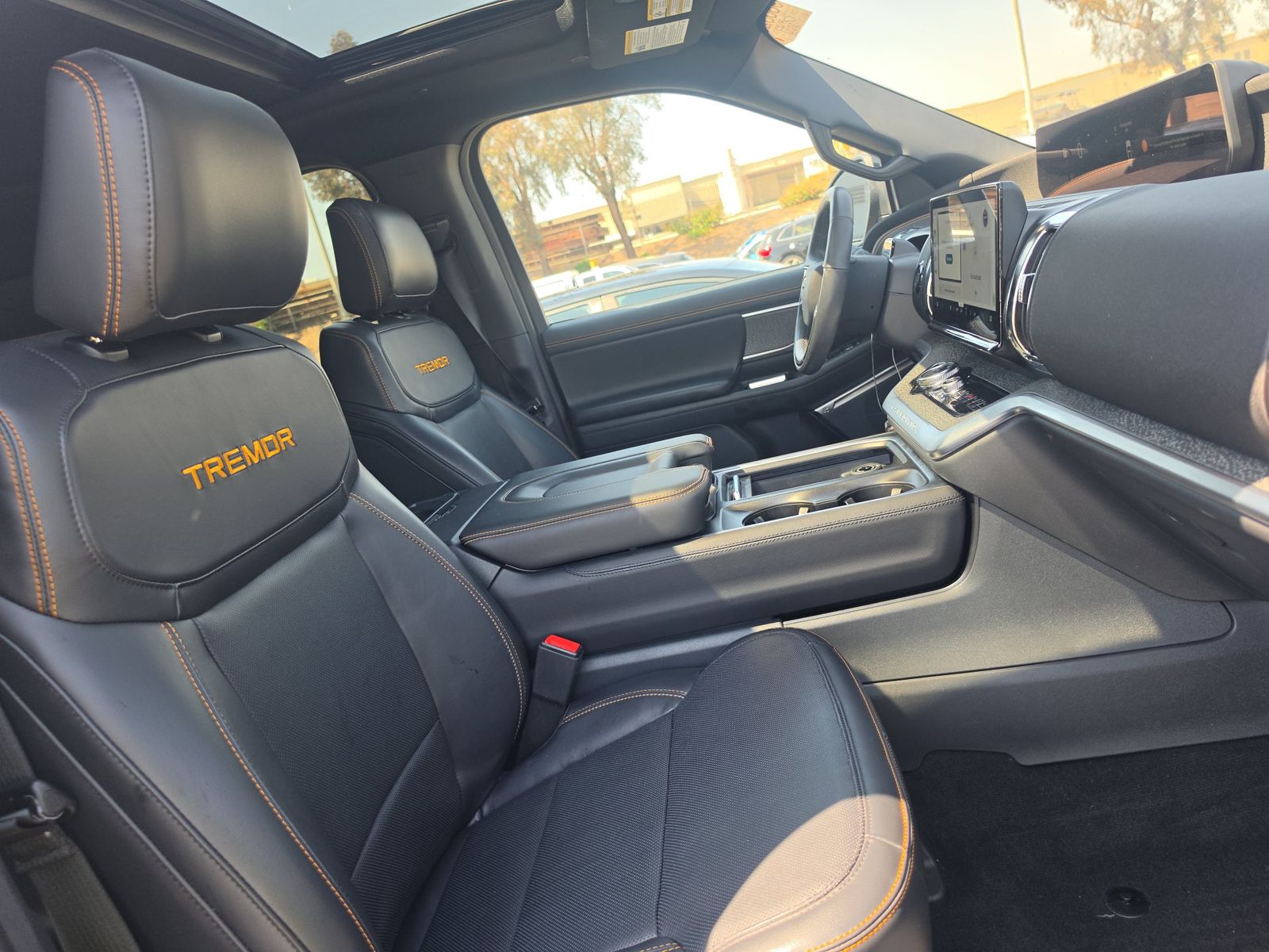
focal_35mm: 23
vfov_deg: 58.9
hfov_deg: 73.9
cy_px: 476
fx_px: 843
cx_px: 634
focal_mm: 6.5
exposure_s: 1/128
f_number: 1.4
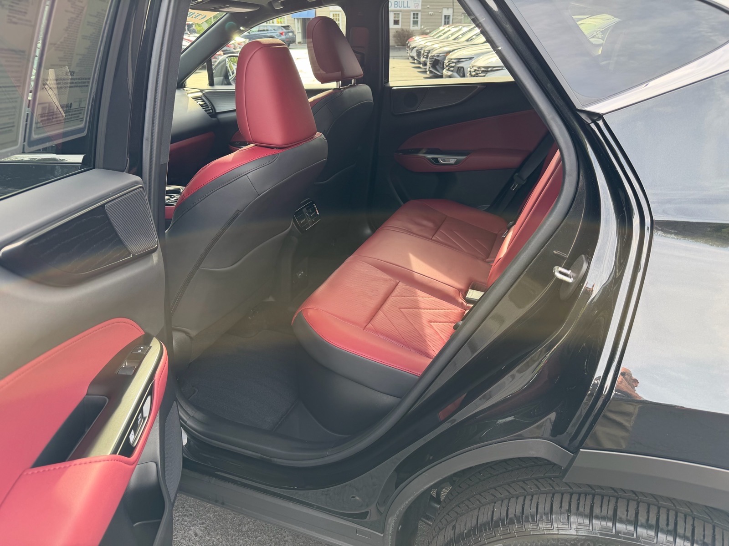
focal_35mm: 24
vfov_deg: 56.8
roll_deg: +0.8
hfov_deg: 71.6
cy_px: 273
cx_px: 364
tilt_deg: -24.9
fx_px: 505
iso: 80
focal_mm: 6.76
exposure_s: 1/172
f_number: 1.78
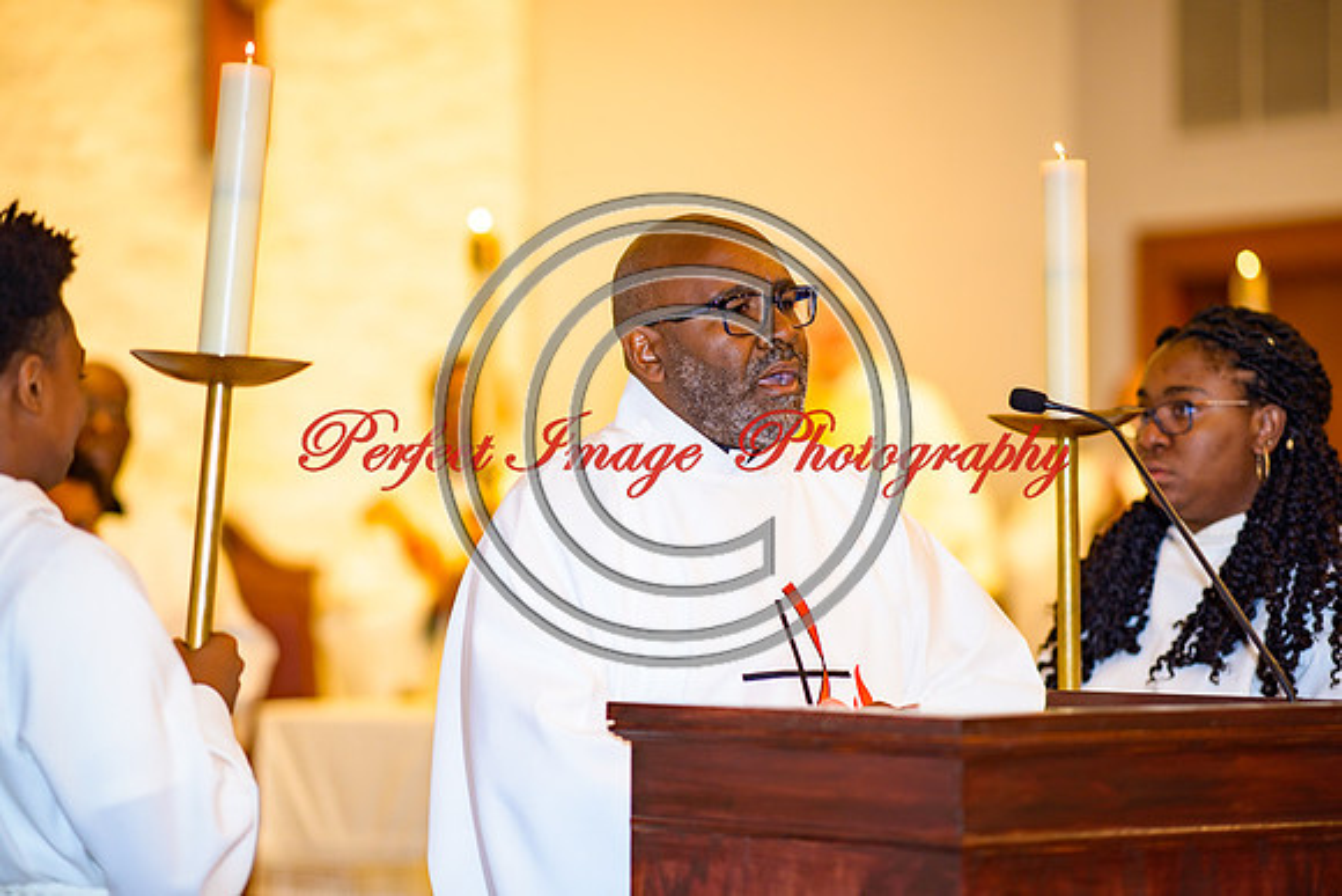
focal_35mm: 111
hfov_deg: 18.4
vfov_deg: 12.4
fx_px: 4136
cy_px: 448
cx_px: 671
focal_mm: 105
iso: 160
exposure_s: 1/100
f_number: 1.8
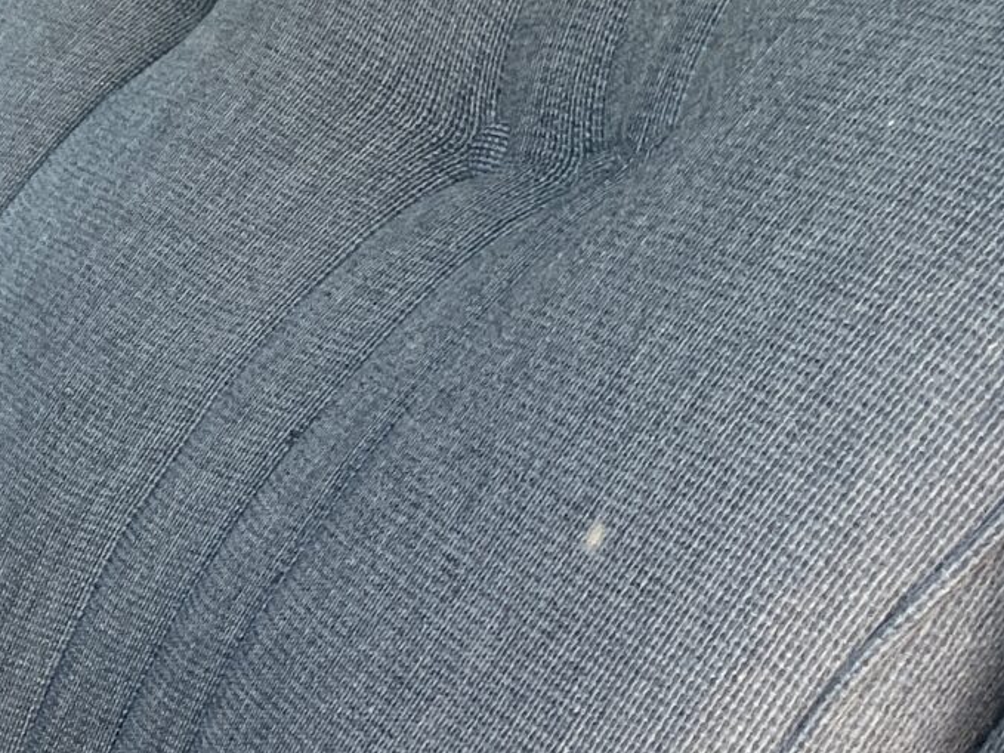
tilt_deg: -24.7
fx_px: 2842
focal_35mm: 98
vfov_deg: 14.6
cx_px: -342
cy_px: 919
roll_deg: -3.5
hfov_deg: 18.5
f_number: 1.6
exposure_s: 1/121
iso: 50
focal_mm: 5.1
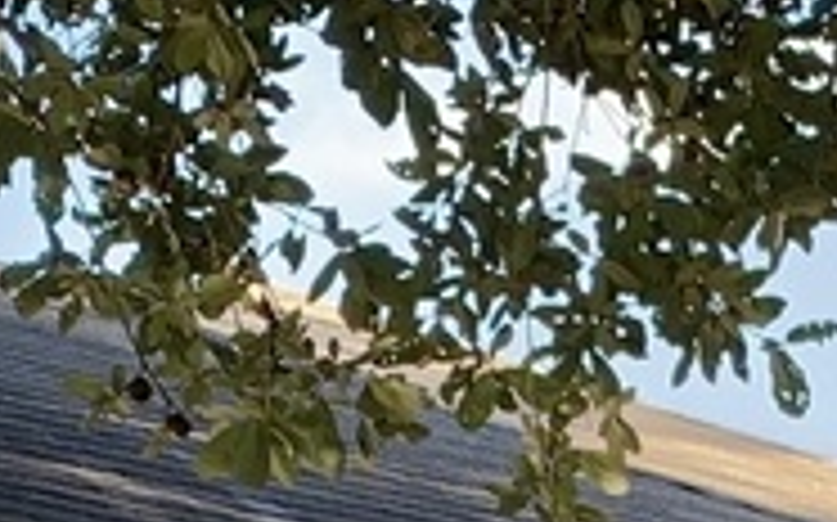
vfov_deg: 5.6
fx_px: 4856
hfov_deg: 9.7
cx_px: 954
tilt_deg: +2.9
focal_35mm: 213
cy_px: 1845
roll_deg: -0.6
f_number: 1.8
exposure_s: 1/165
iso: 25
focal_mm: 4.25
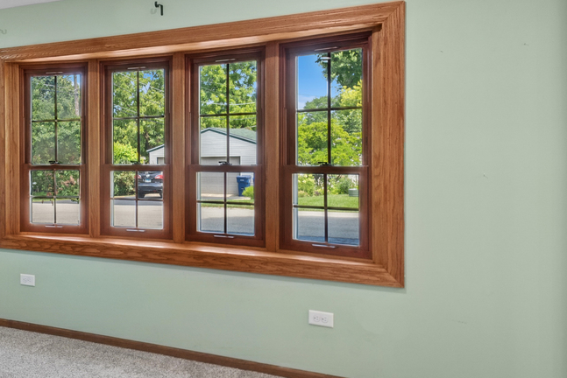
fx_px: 630
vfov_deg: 33.4
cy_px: 158
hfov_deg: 42.4
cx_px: 11
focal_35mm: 40
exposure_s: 1/15
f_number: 8
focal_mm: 16
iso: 200
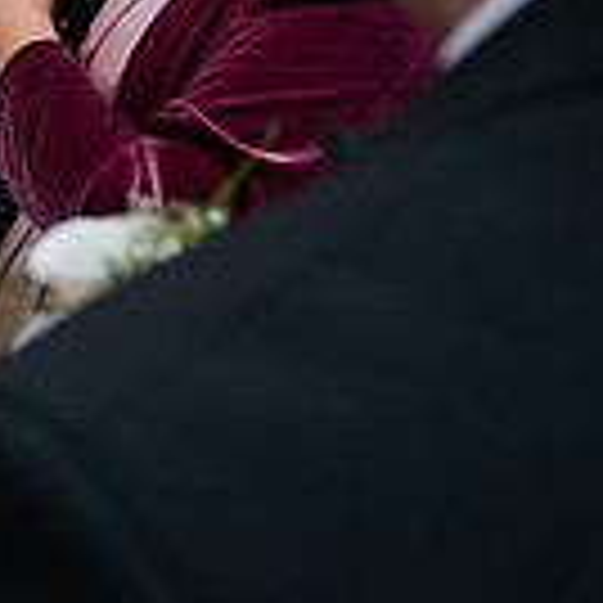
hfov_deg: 16.7
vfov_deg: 19.0
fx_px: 1734
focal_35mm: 88
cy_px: -38
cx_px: -446
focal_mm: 24
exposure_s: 1/160
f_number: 3.5
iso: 400
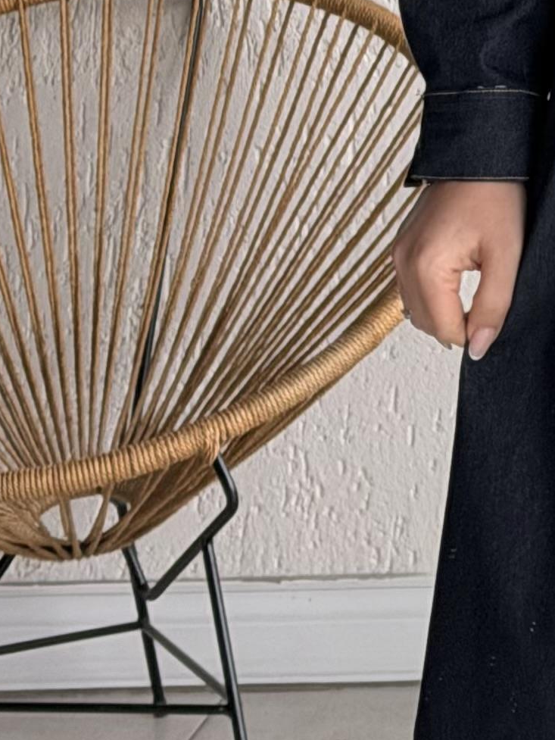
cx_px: 1105
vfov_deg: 9.8
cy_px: -214
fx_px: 4232
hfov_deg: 7.2
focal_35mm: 198
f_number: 1.78
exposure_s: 1/121
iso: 100
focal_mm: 6.76
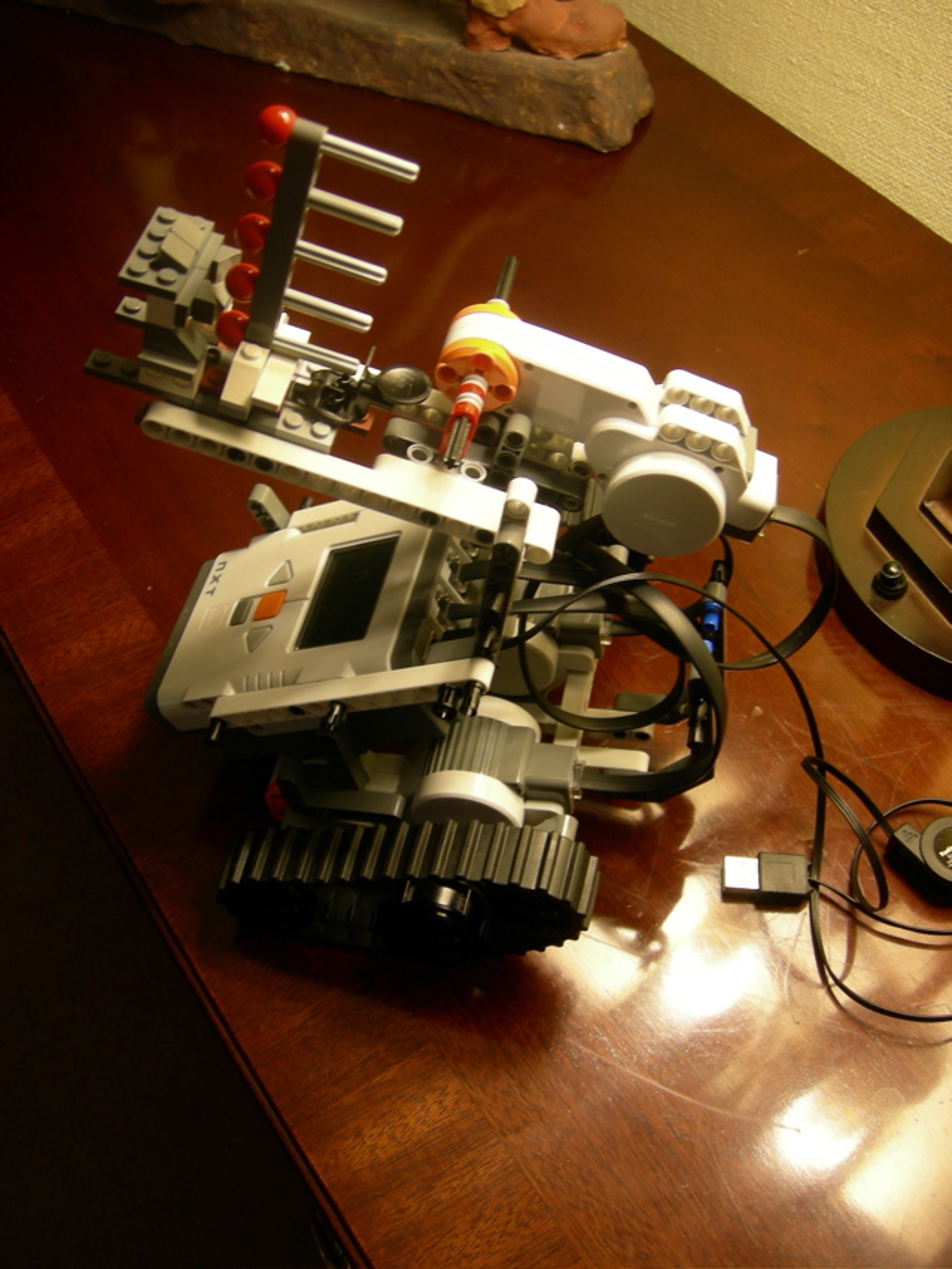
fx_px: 1320
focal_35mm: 36
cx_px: 476
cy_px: 634
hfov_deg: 39.7
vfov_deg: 51.4
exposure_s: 1/9.4
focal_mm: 7.5
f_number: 2.7
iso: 64
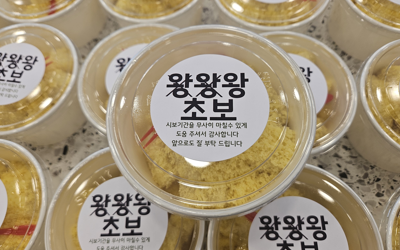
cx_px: 203
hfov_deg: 72.5
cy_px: 124
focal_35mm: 25
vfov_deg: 49.3
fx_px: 273
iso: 32
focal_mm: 5.4
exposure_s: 1/120
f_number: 1.8
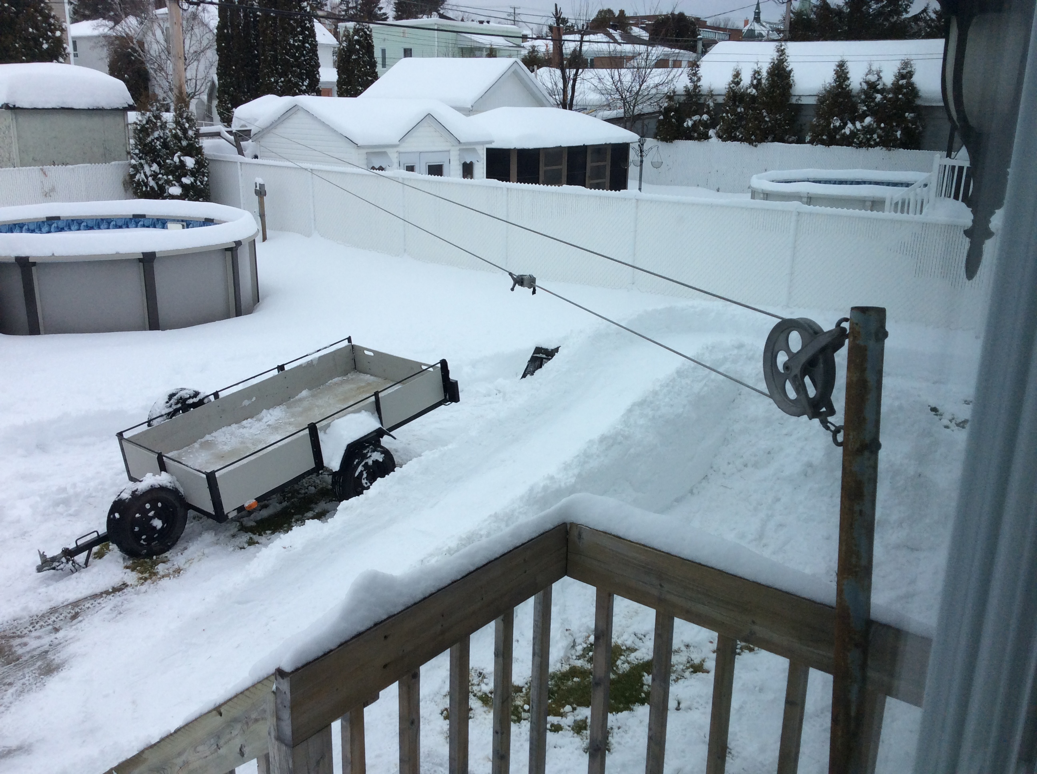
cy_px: 387
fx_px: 957
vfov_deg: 44.1
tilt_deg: -16.8
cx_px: 518
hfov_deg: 56.9
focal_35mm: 32
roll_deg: -1.7
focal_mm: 3.3
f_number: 2.4
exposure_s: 1/525
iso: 32
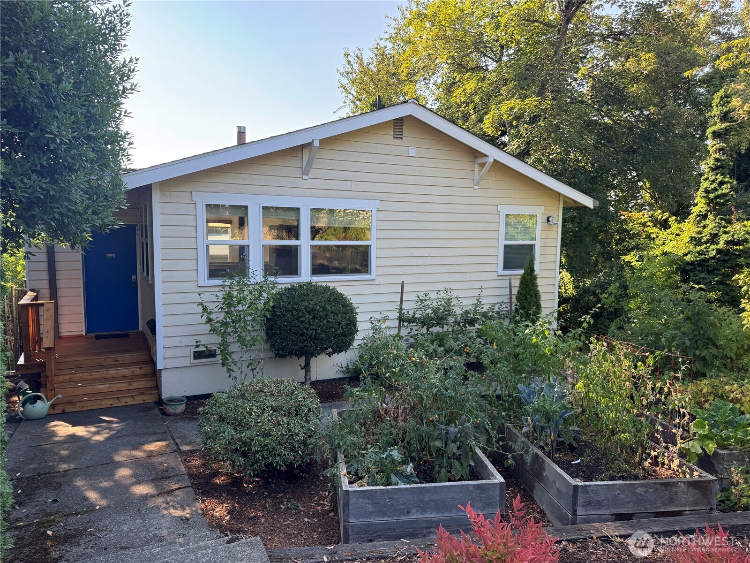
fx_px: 520
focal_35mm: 24
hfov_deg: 71.6
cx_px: 375
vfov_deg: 56.8
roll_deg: -0.8
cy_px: 282
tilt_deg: -6.3
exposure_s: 1/549
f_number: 1.78
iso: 80
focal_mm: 6.76
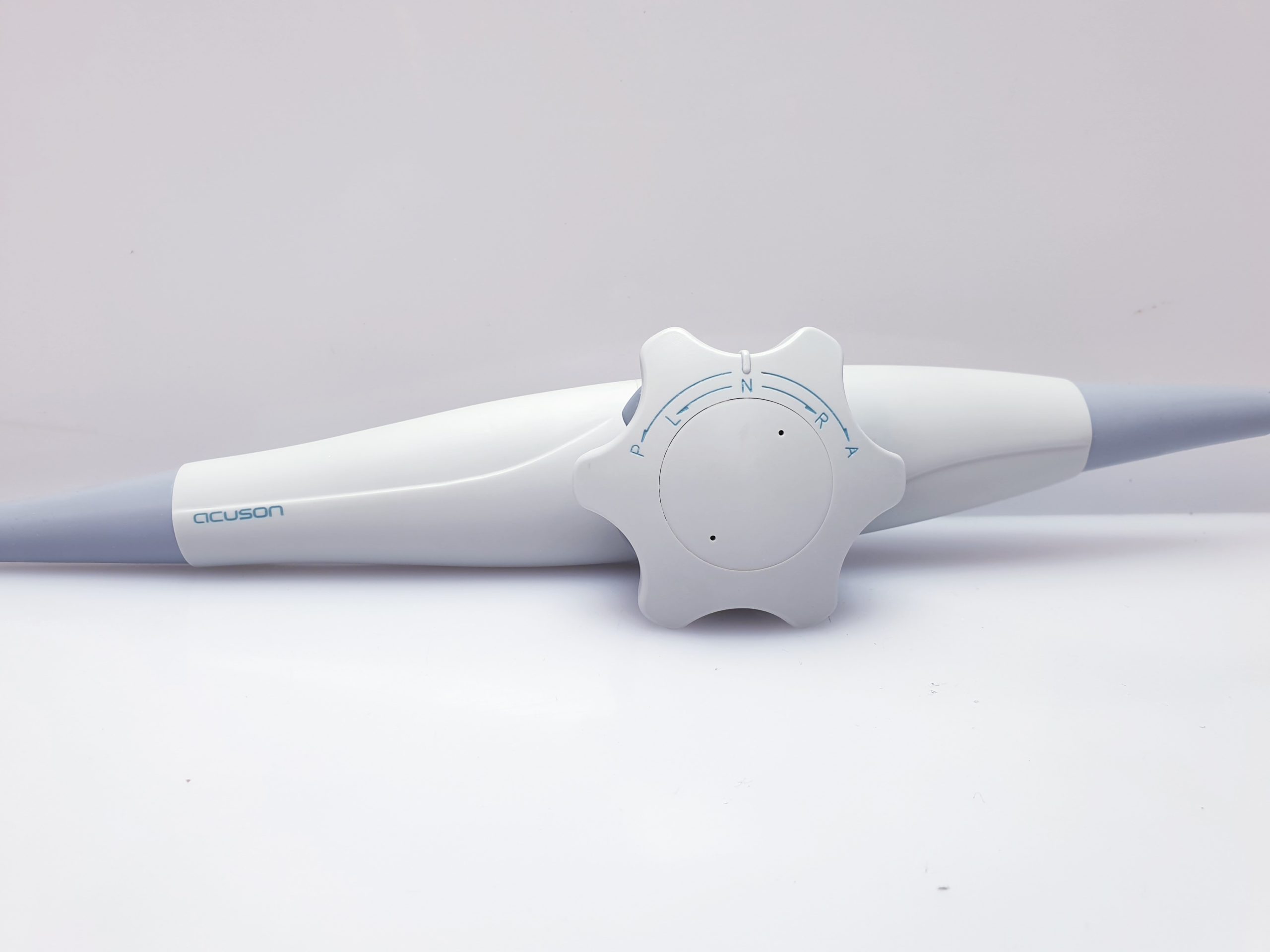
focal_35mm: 26
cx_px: 635
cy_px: 476
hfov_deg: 67.3
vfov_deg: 53.1
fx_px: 954
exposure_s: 1/50
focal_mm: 4.3
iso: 50
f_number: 2.4
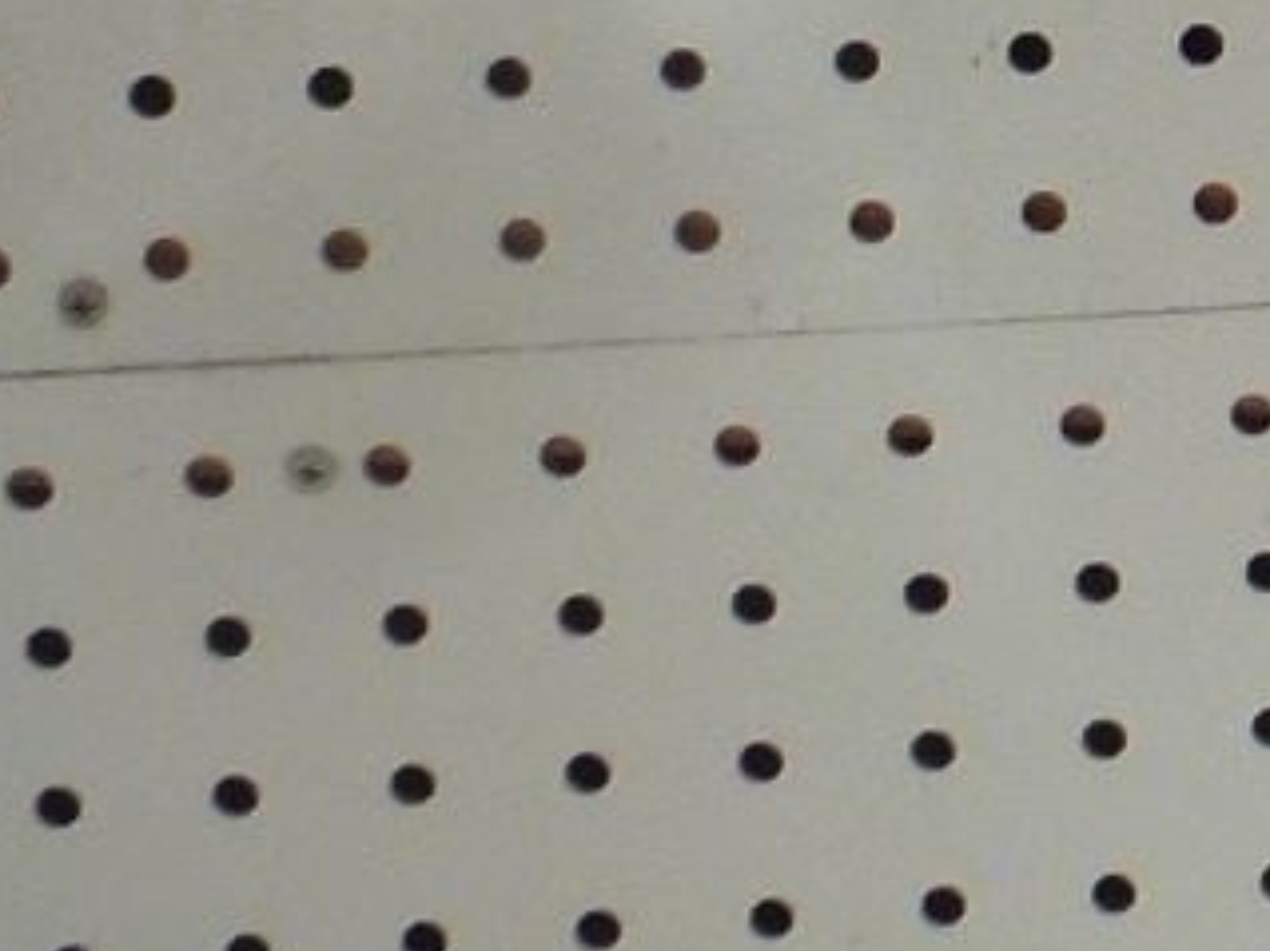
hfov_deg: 9.8
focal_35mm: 154
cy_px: -1031
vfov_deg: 9.0
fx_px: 5648
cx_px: 3770
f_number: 3.3
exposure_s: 1/80
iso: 100
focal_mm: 4.3
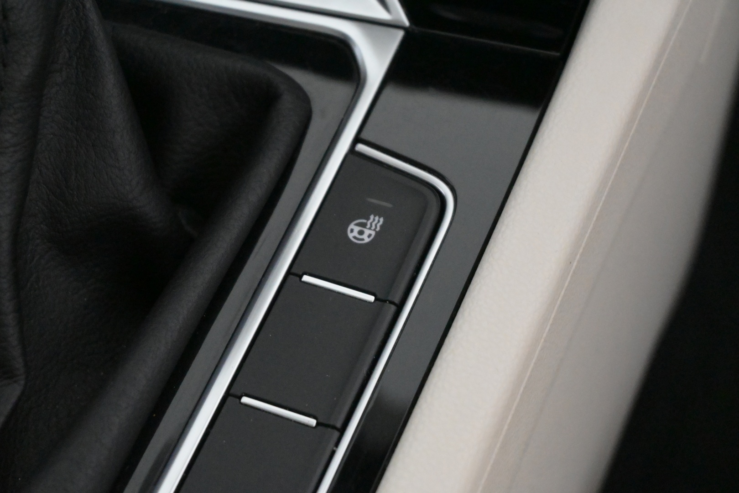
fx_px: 1539
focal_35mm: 75
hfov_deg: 27.0
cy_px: 246
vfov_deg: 18.2
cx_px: 370
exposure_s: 1/80
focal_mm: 50
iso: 10000
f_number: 6.3
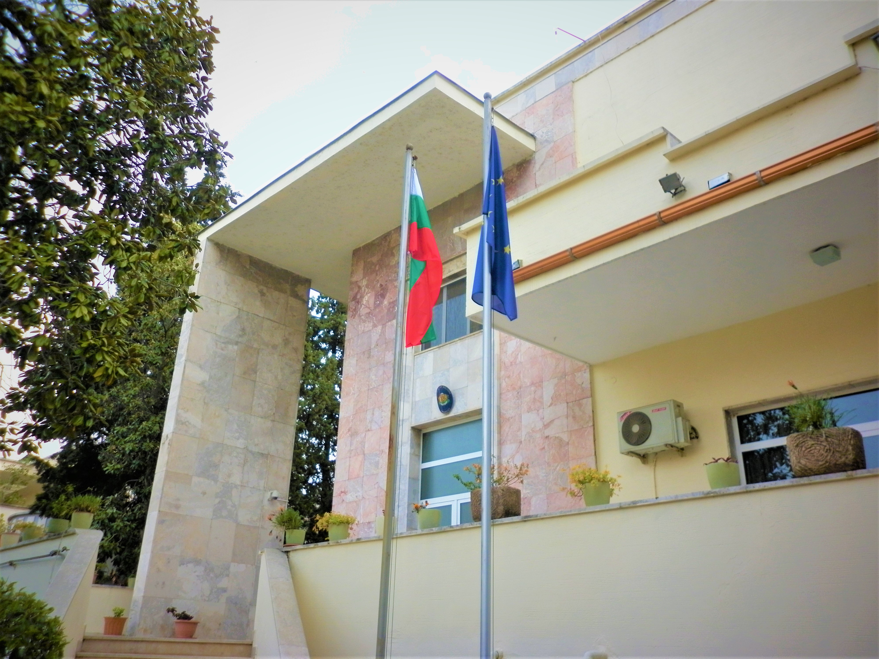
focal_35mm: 29
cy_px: 330
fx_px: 736
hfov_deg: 61.7
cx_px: 440
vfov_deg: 48.2
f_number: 2.8
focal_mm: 5.3
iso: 80
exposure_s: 1/320
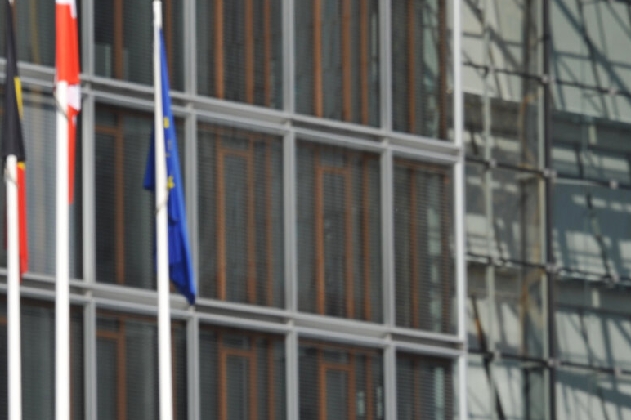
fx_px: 5449
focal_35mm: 311
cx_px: 57
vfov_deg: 4.4
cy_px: 252
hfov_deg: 6.6
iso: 200
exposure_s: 1/400
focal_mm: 125
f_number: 10
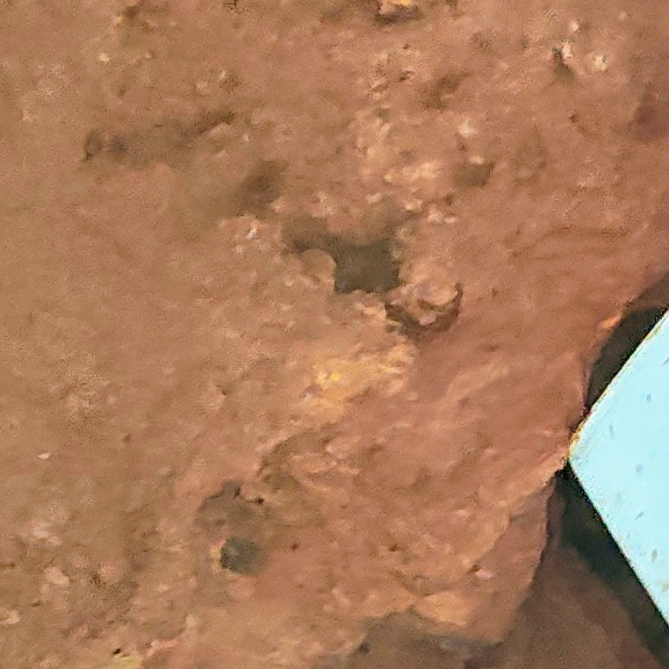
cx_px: 1202
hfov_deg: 10.5
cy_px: 1221
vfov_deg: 10.4
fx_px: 3433
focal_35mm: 157
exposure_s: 1/30
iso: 3575
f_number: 1.4
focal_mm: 5.89
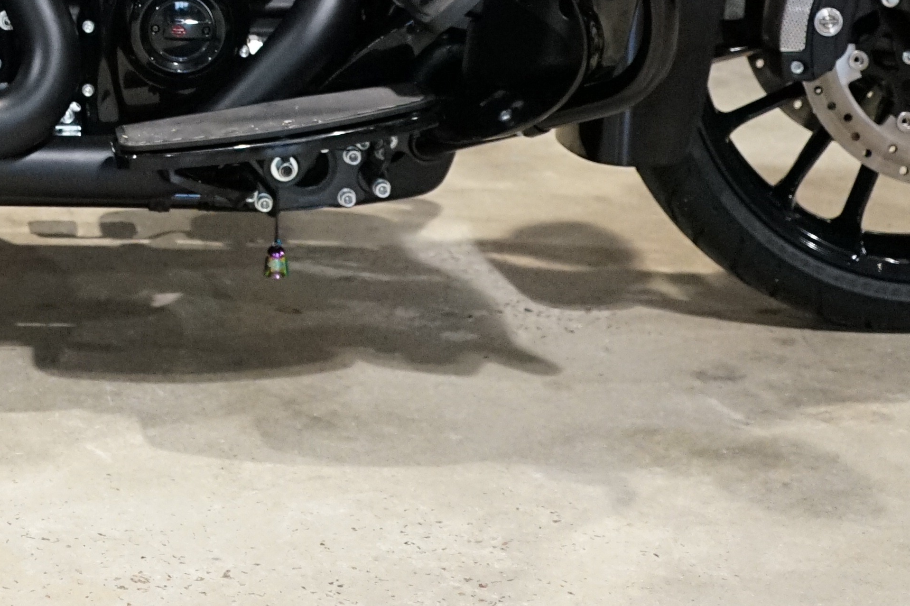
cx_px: -121
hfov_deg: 20.0
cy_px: -313
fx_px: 2451
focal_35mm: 97
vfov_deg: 13.3
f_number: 3.5
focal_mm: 31
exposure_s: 1/160
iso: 4000
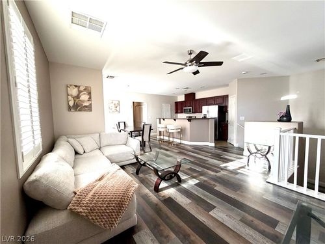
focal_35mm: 14
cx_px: 162
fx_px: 131
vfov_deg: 85.7
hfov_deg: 102.1
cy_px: 122
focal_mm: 2.22
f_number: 2.2
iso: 200
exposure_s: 1/121
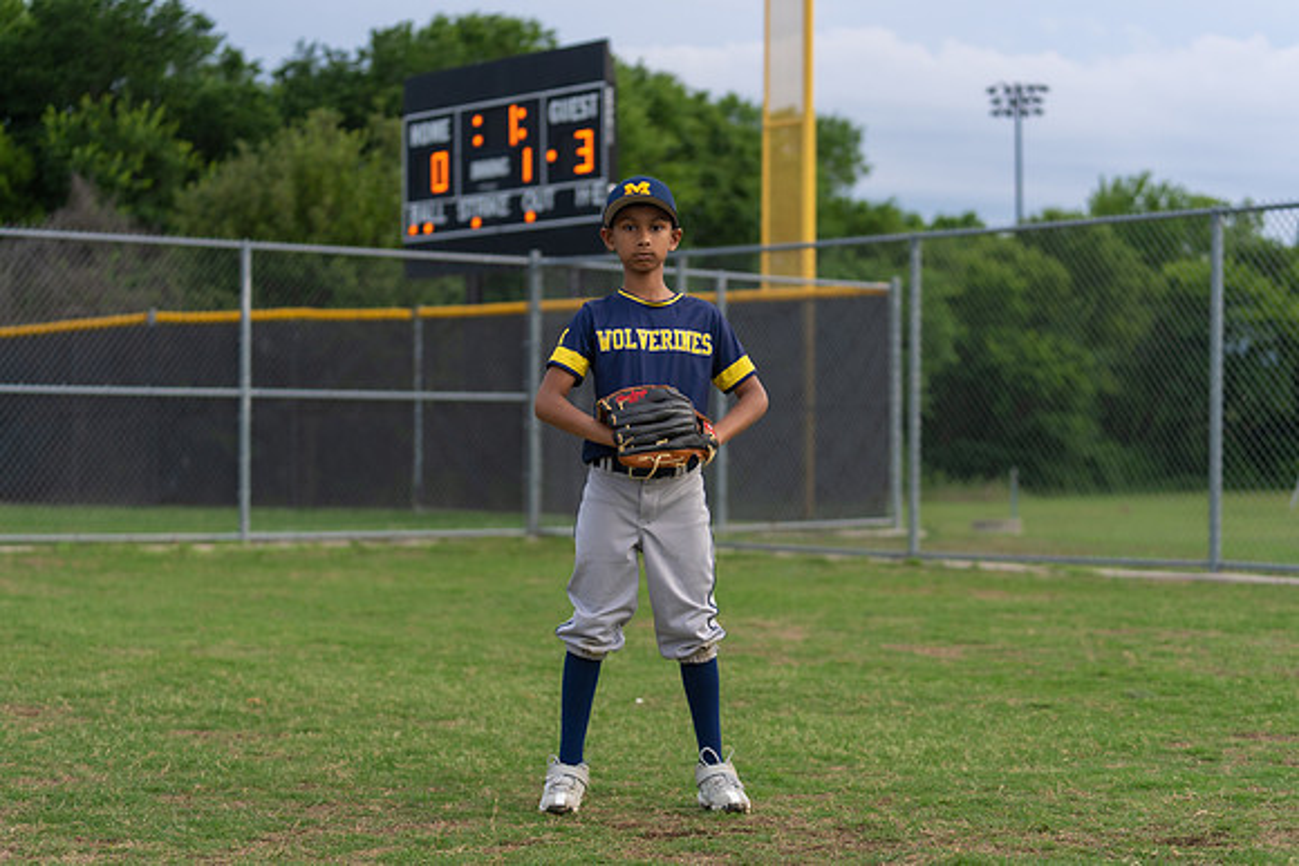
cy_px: 433
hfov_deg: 28.8
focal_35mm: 70
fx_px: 2526
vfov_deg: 19.5
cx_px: 650
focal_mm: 70
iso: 250
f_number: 2.8
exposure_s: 1/320
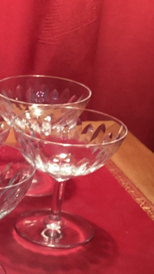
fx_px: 581
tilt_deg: -30.8
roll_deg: -1.6
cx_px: -73
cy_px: 238
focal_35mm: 80
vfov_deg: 25.8
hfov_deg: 14.2
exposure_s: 1/50
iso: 250
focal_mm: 3.3
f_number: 2.4
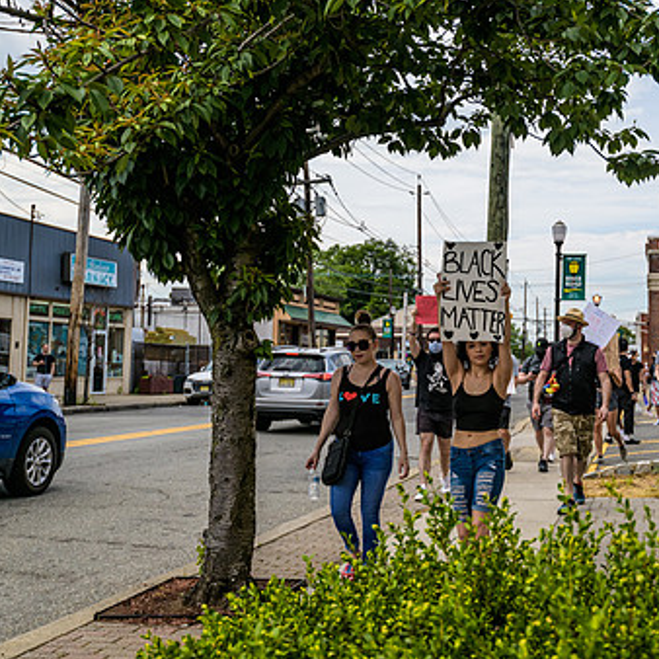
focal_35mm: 51
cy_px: 305
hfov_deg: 32.9
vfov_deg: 33.4
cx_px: 468
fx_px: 1098
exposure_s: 1/2500
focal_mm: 35
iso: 200
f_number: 4
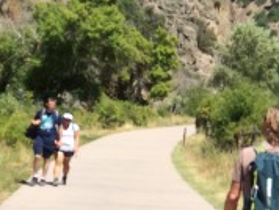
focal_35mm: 104
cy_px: 55
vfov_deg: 14.2
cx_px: 412
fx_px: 839
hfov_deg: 17.1
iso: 32
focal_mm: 4.15
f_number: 2.2
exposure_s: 1/1642
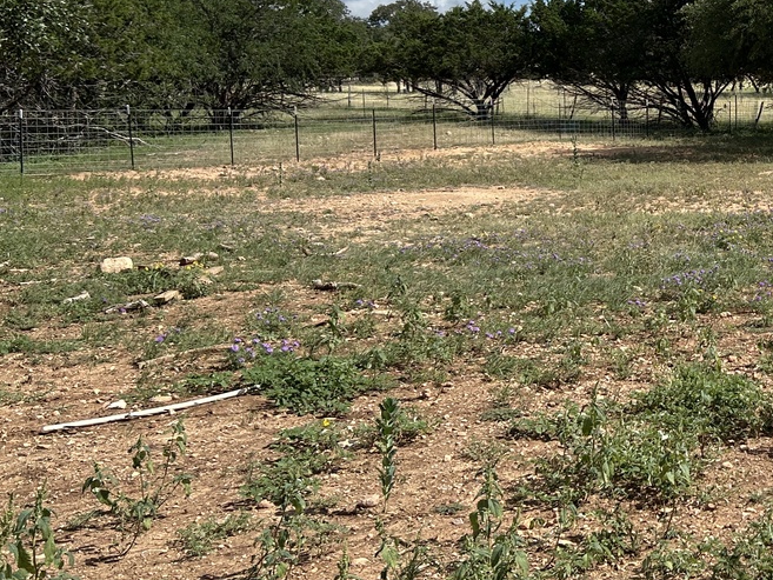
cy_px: 118
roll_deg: +2.8
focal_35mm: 57
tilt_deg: -3.8
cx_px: 819
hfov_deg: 30.7
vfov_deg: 25.2
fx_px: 1273
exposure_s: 1/5076
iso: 50
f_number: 1.5
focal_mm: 5.7
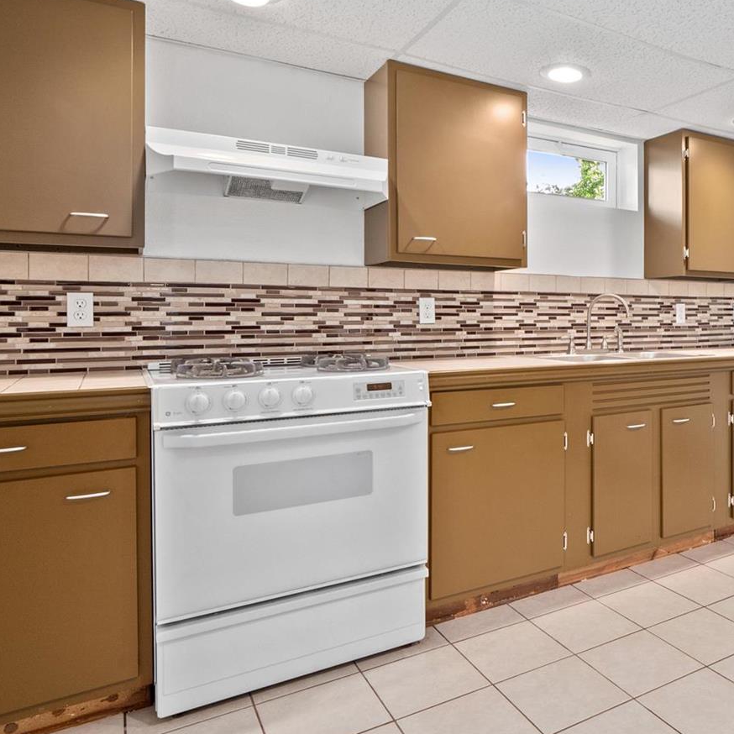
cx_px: 587
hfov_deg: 53.5
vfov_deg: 57.1
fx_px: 672
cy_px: 315
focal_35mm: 28
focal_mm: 9
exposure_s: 1.3
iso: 640
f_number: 10
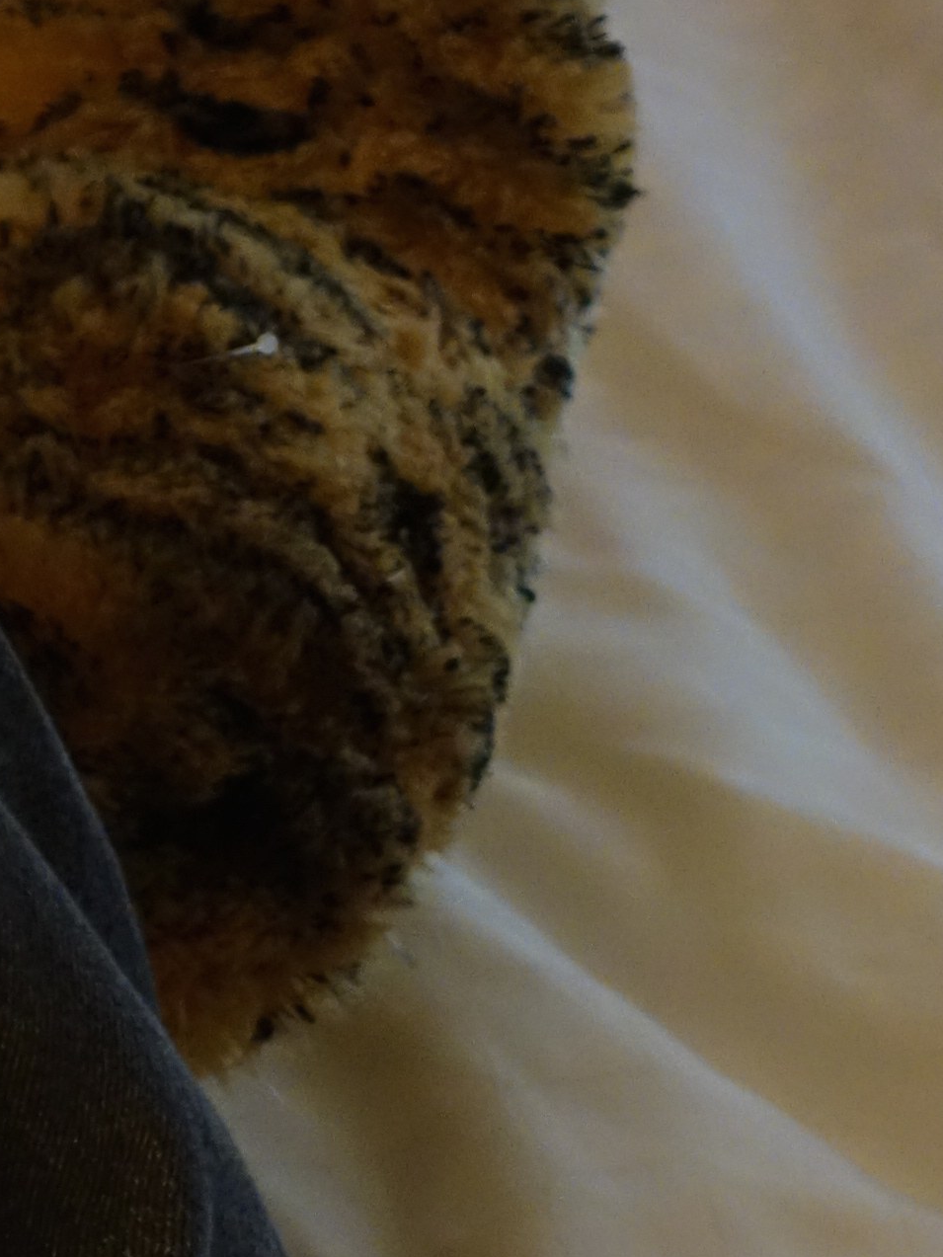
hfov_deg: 9.4
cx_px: 177
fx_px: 5702
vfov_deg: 12.4
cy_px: 1323
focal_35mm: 157
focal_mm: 14.07
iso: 800
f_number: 2.8
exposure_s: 1/20
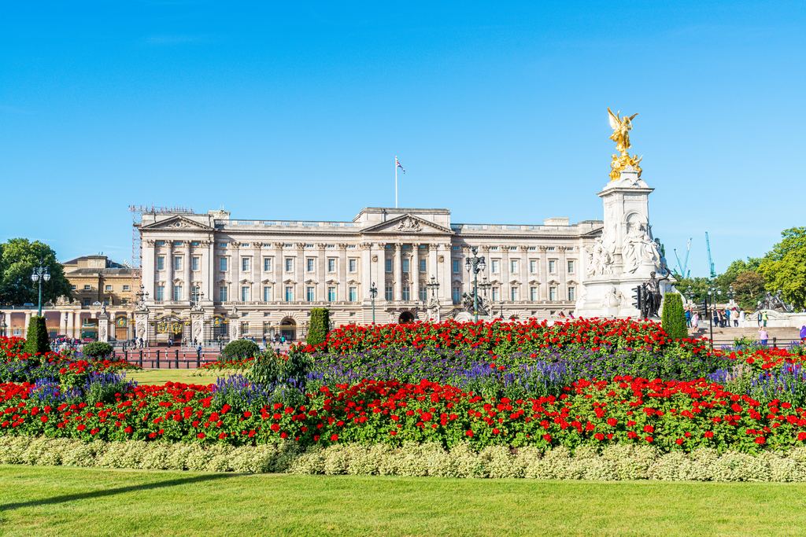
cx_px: 403
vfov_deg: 36.9
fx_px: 806
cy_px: 268
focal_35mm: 36
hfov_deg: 53.1
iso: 100
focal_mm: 36
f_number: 11
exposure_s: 1/160
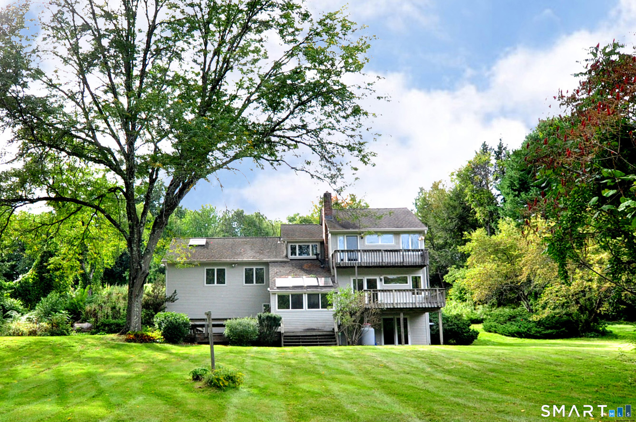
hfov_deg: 85.5
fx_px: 344
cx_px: 318
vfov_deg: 63.1
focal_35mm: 20
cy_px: 211
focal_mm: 13
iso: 500
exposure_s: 1/200
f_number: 8
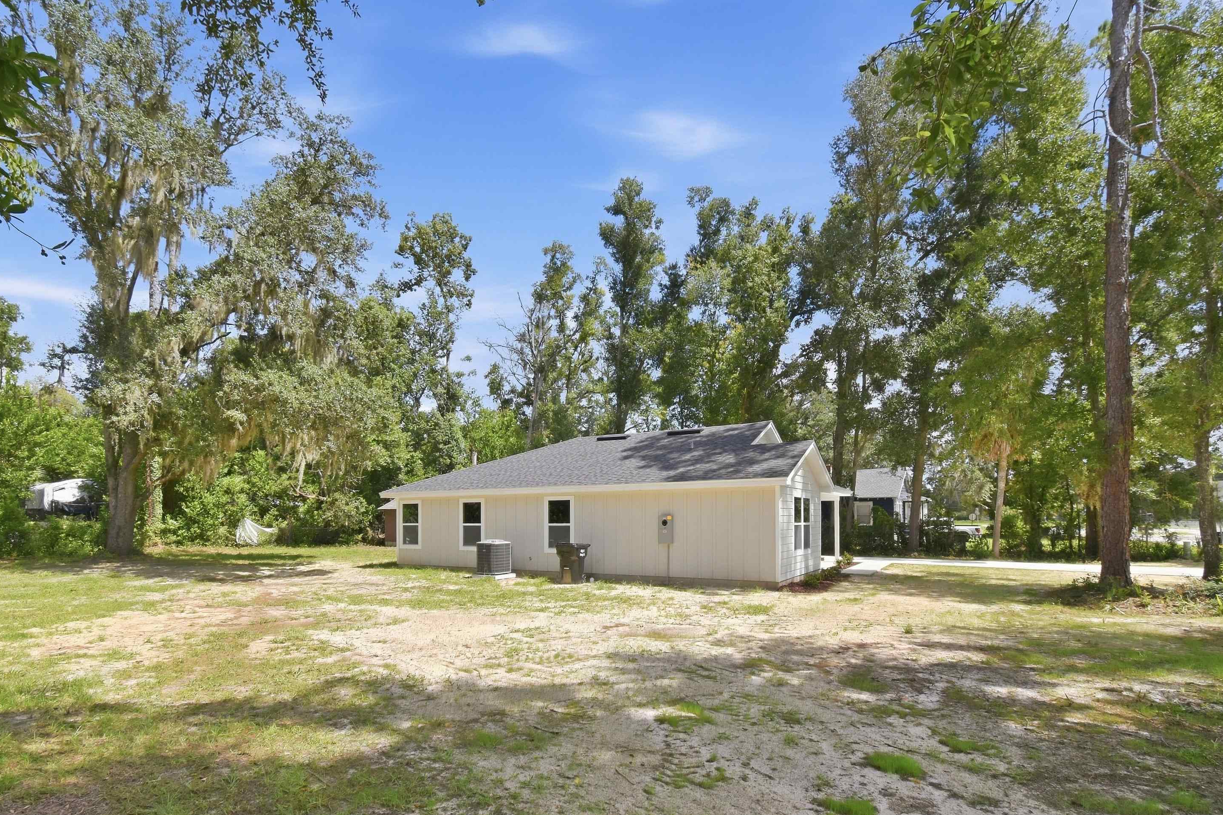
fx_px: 544
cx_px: 602
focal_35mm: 16
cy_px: 427
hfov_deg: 96.7
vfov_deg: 73.7
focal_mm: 10
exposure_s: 1/400
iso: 400
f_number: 10
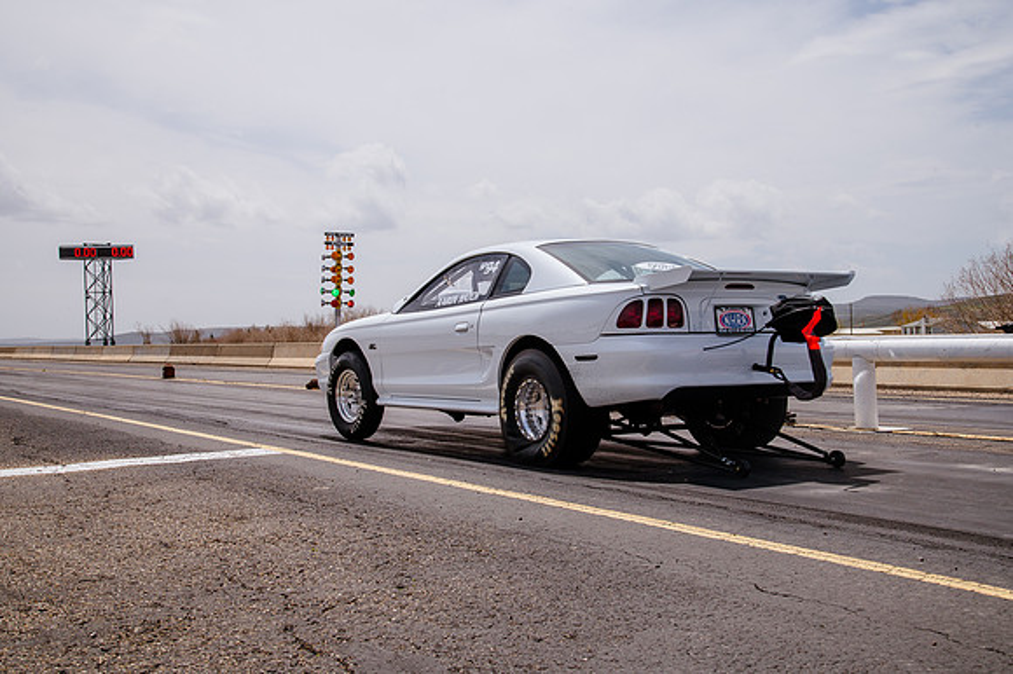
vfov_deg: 30.5
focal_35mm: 44
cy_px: 337
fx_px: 1237
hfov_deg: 44.5
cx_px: 506
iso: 200
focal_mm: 44
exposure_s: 1/320
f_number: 14
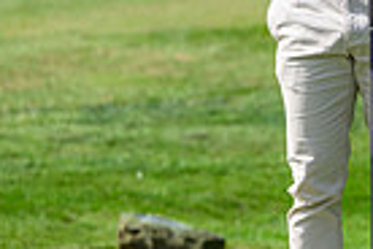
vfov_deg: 2.4
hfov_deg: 3.6
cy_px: -39
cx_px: 773
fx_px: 5874
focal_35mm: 567
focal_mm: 135
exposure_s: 1/2500
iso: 500
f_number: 4
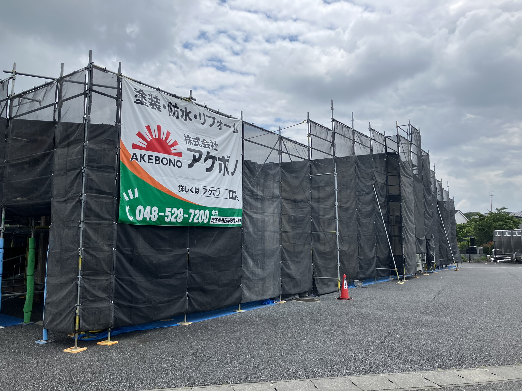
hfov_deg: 63.4
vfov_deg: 49.7
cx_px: 261
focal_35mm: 28
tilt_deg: +7.2
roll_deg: +0.1
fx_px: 422
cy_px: 196
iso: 32
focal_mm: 3.99
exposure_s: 1/3040
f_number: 1.8
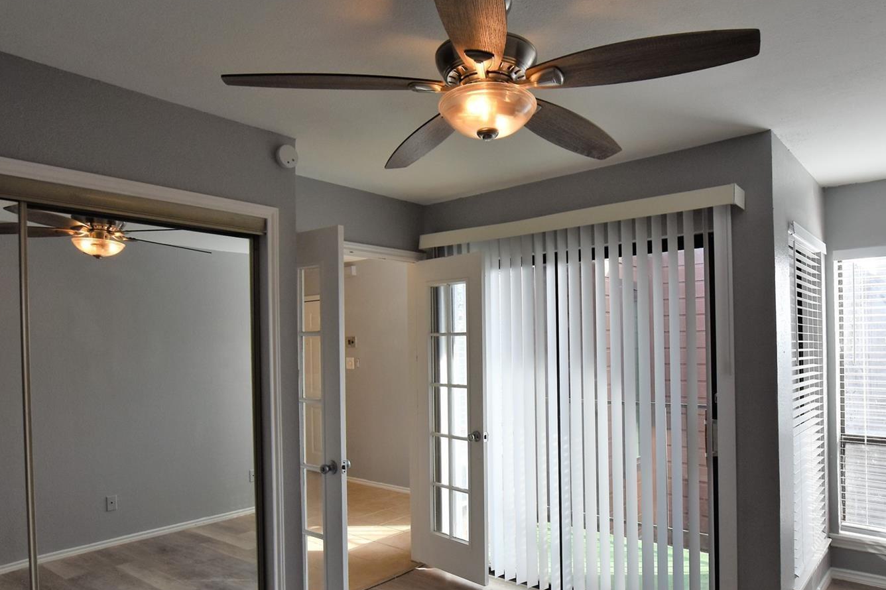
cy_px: 338
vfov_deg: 54.9
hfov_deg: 76.0
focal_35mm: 23
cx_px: 467
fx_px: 566
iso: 400
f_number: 5.6
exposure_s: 1/125
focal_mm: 10
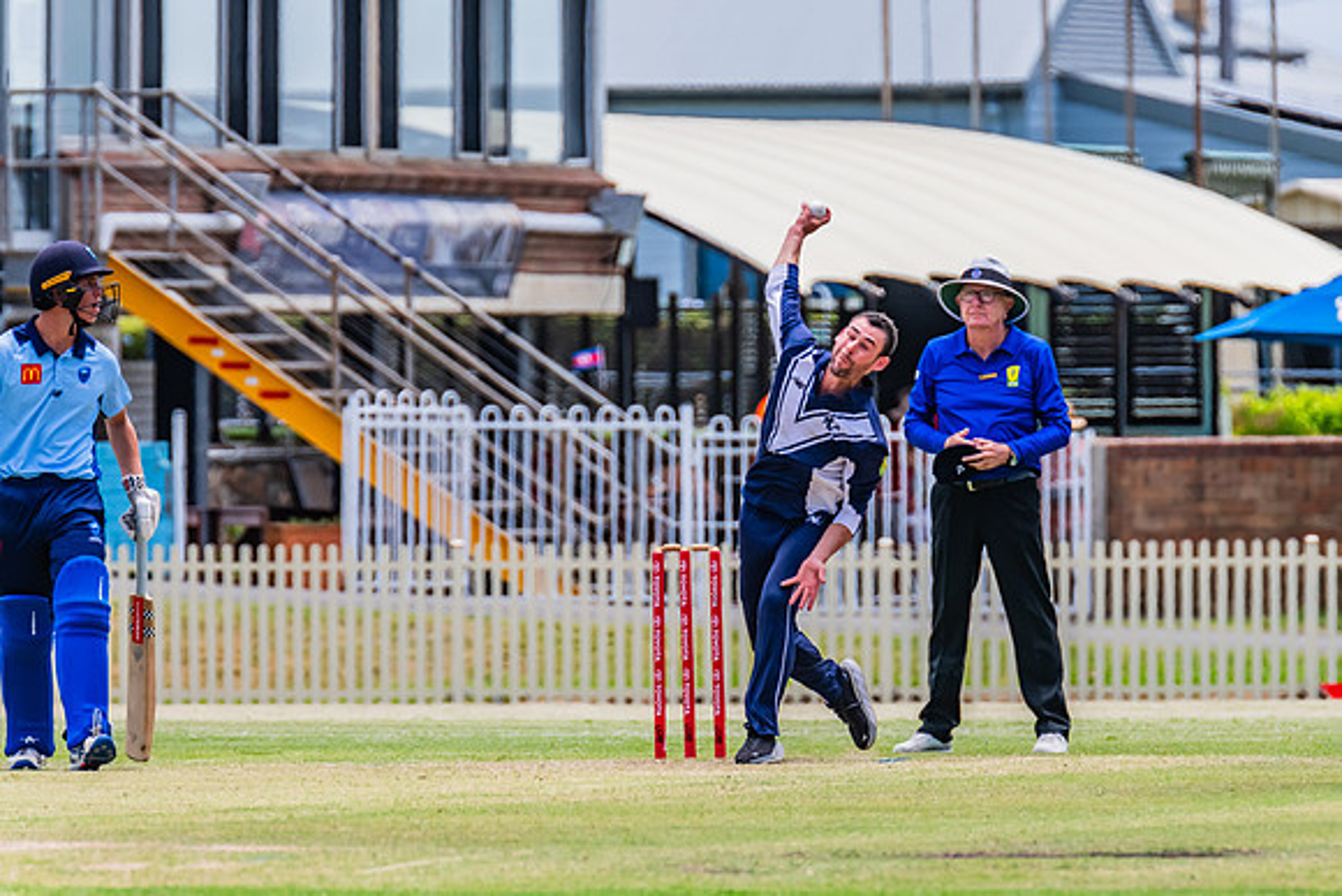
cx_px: 804
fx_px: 24586
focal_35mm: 659
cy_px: 423
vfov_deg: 2.1
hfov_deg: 3.1
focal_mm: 550
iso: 800
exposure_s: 1/2000
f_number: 10
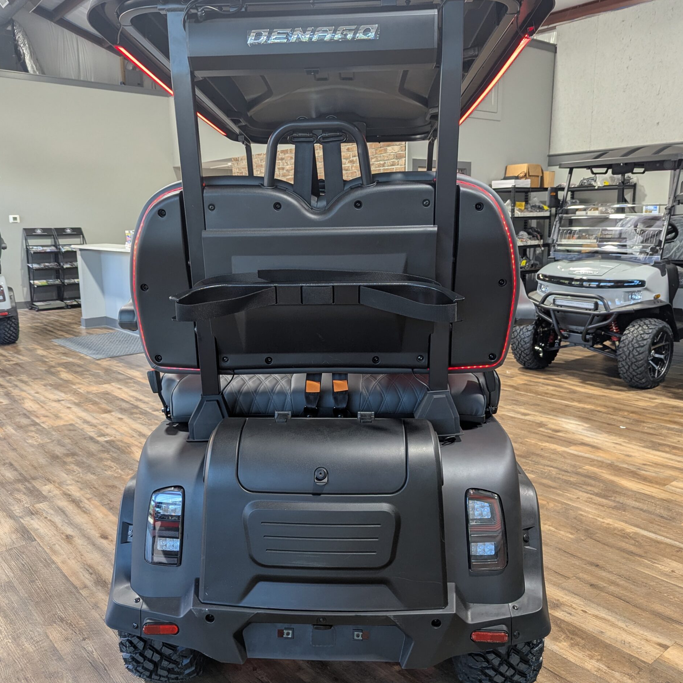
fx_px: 647
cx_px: 314
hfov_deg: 55.6
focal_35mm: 29
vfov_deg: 55.6
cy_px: 333
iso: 125
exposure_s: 1/44.2
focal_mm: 6.81
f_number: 1.85
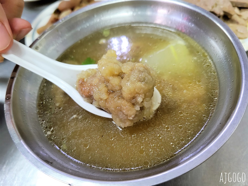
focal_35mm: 26
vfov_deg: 53.1
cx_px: 124
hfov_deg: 67.3
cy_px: 93
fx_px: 186
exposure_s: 1/40
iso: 320
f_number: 1.8
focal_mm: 5.4
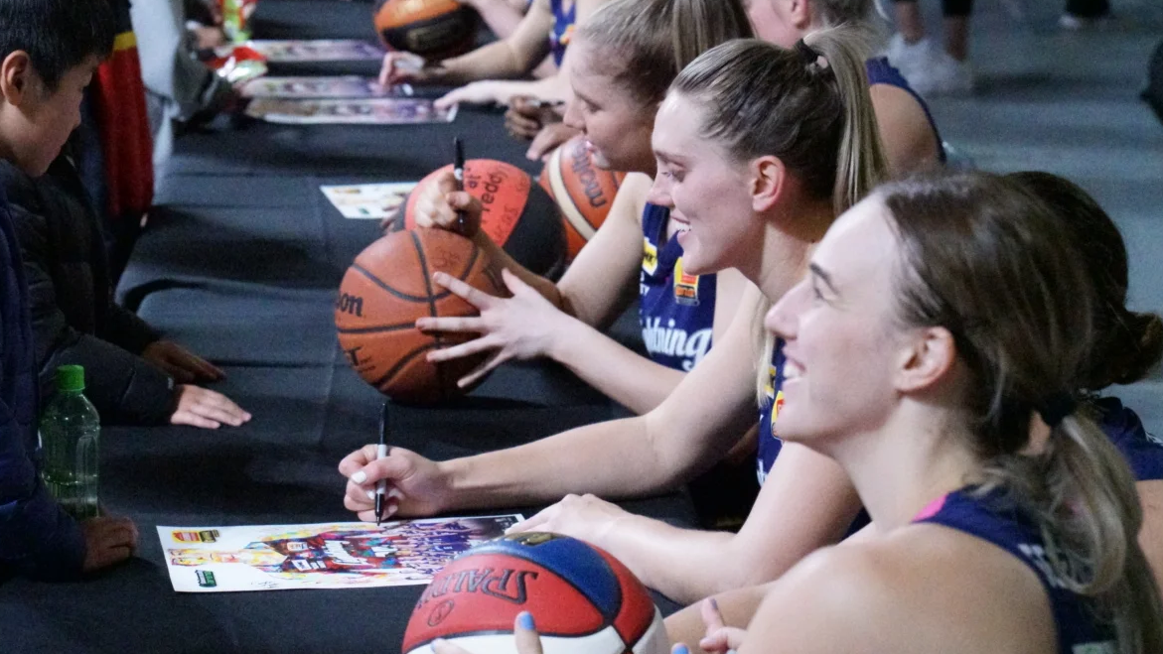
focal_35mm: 123
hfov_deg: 17.4
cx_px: 430
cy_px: 207
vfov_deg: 9.9
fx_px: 3794
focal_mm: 85
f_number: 5.6
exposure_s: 1/640
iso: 51200
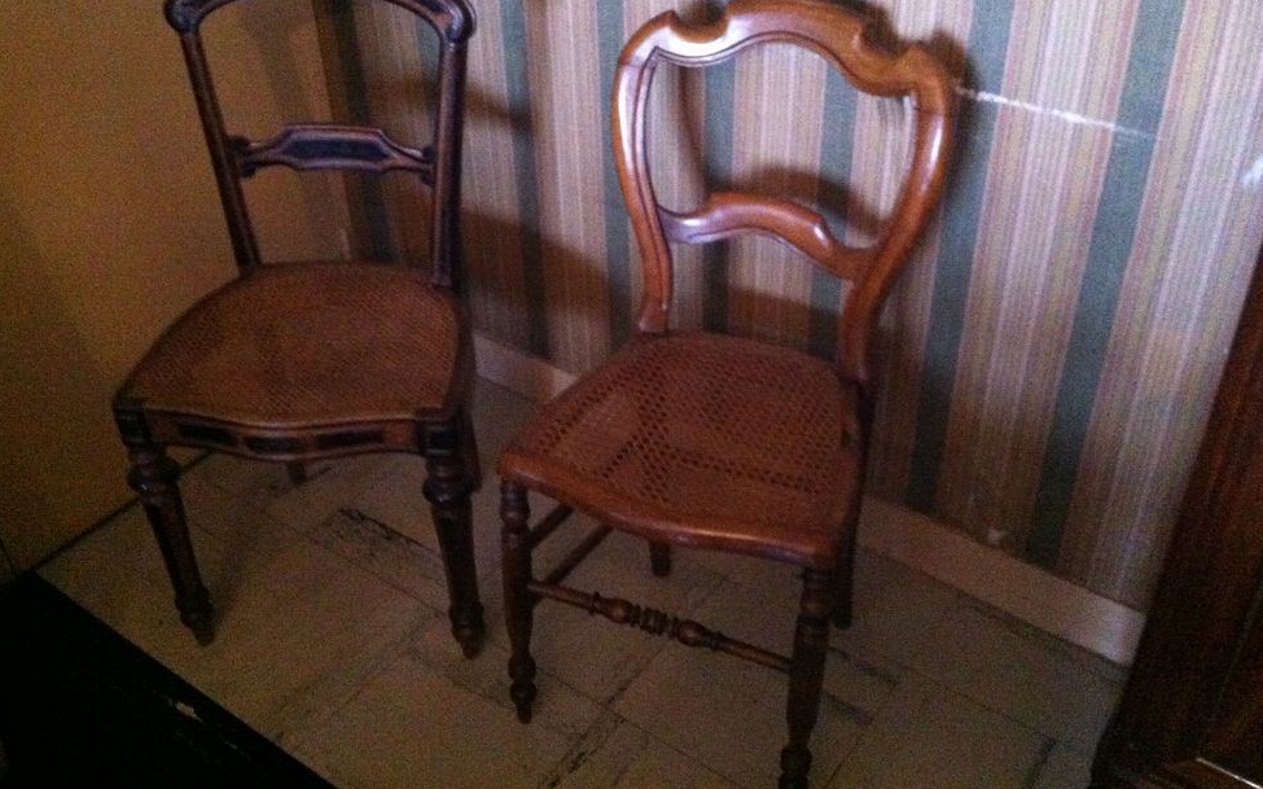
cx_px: 635
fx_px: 1308
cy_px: 336
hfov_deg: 51.6
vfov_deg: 33.5
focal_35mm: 38
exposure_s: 1/15
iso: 1000
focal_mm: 3.85
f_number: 2.8
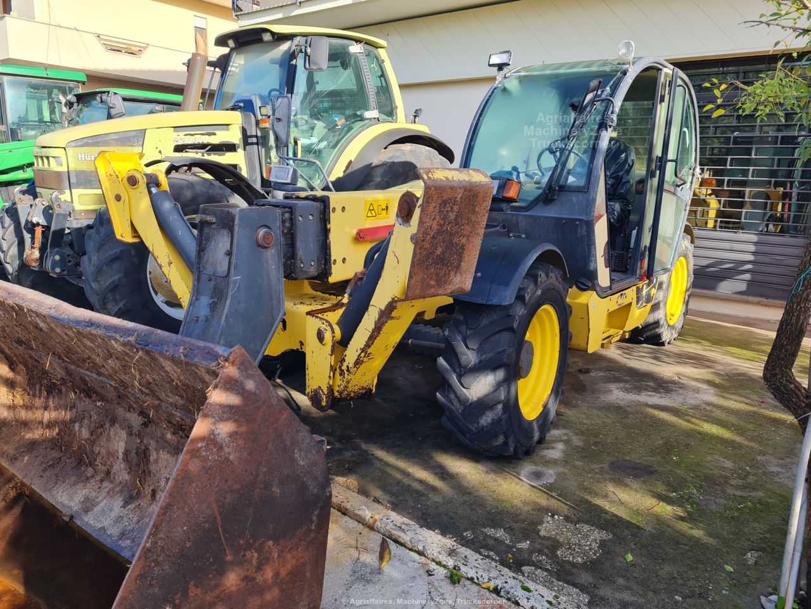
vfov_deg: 53.1
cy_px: 304
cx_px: 406
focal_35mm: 26
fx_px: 609
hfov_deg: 67.3
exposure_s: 1/622
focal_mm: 5.4
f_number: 1.8
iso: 50
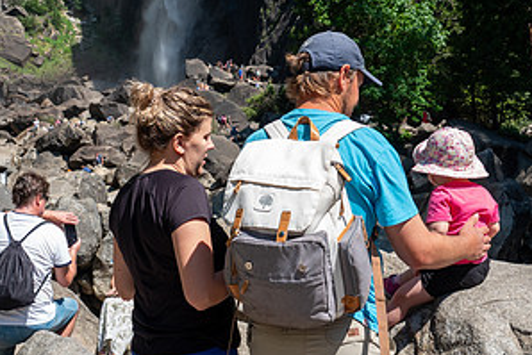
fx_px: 784
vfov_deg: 25.5
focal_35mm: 53
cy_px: 162
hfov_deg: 37.5
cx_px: 264
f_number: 4
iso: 100
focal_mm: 9.14
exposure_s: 1/500
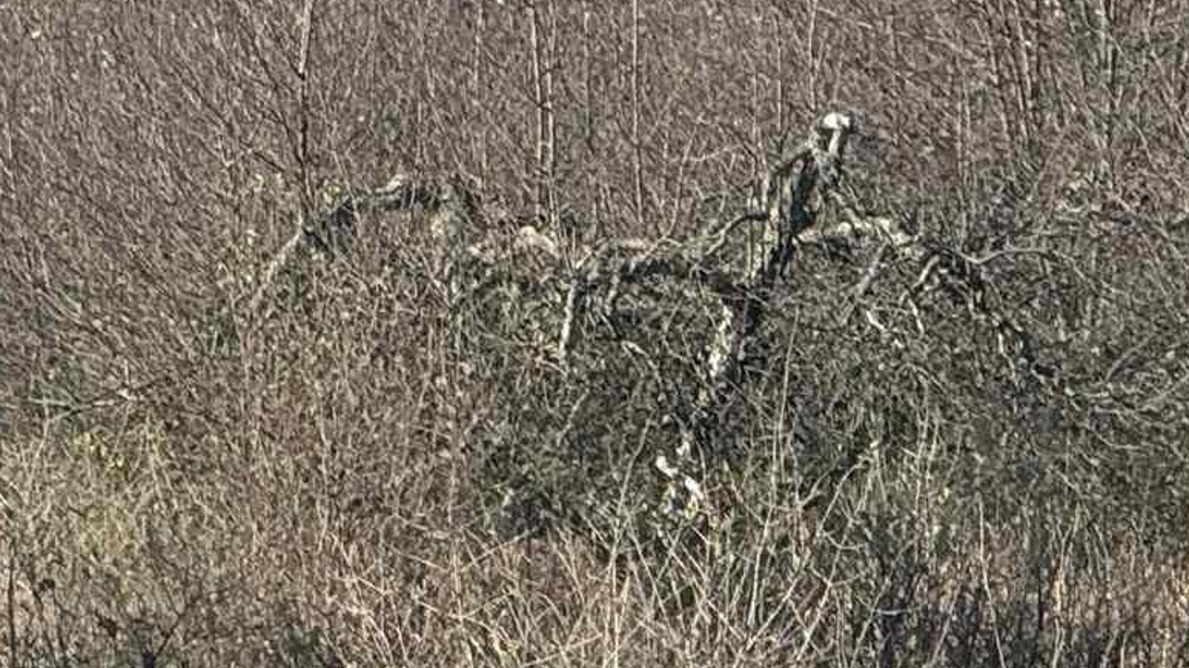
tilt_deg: -3.6
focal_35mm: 519
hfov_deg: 4.2
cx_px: -92
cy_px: -109
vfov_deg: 2.3
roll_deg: +0.0
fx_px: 16359
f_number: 2.8
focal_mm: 15.66
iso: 50
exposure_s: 1/767
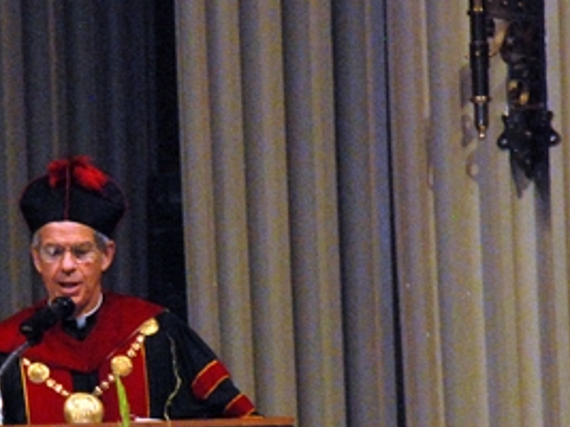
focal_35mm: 548
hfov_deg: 3.6
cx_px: 62
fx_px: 9025
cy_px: 290
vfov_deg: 2.7
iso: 1600
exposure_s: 1/60
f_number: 5.6
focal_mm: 135
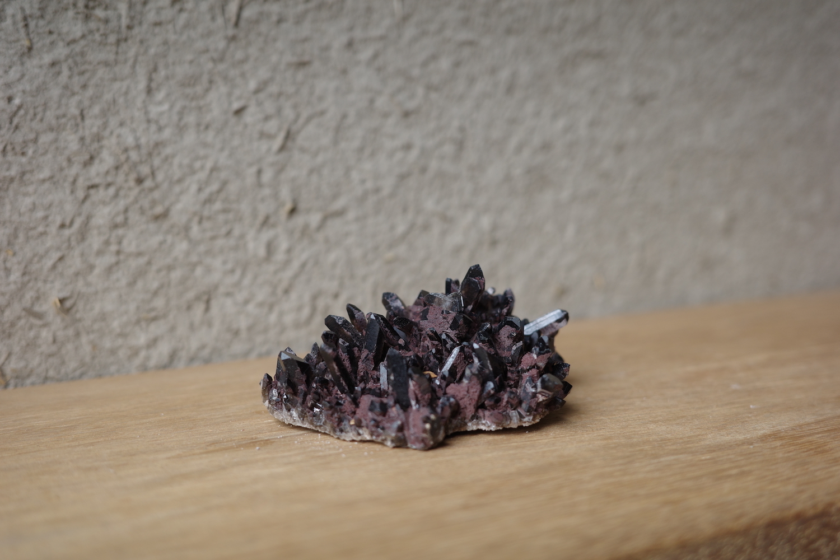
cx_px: 420
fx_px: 933
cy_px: 280
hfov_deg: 48.5
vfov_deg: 33.4
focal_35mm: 40
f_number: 2.8
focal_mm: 26
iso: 200
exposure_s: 1/125
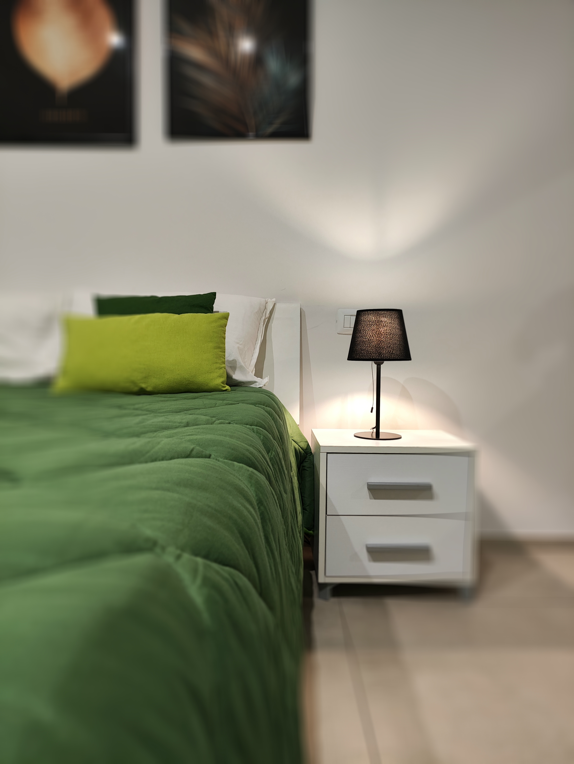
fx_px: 530
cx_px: 287
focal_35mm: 24
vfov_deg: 71.6
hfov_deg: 56.9
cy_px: 382
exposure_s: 1/33.3
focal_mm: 4.68
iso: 396
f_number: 1.8
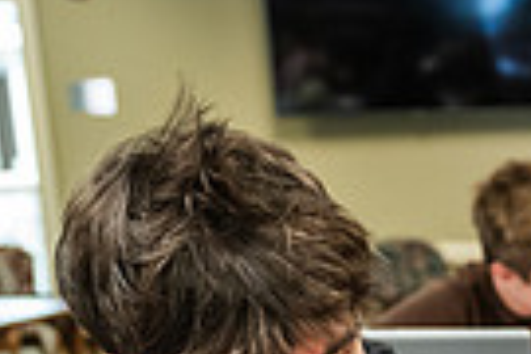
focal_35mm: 103
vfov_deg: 12.2
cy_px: 627
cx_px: 598
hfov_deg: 19.0
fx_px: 1519
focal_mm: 24
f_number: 3.2
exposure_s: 1/200
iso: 2000
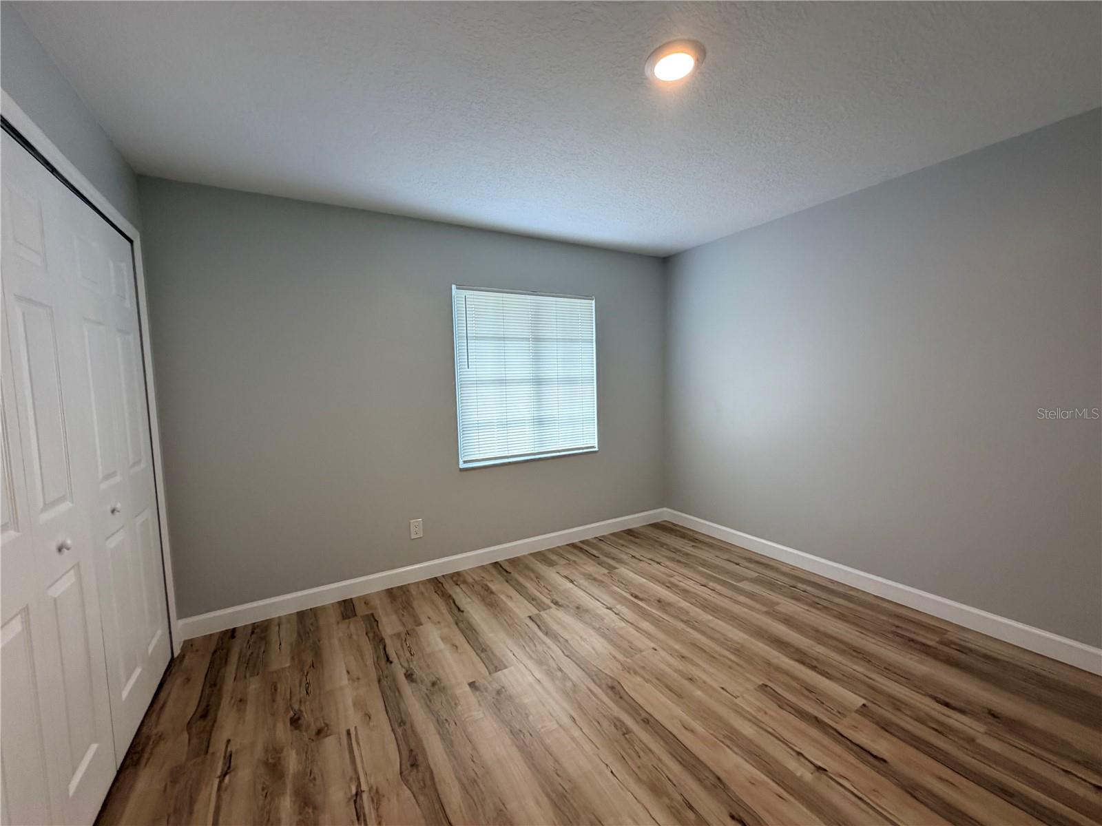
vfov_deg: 85.7
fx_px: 446
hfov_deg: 102.1
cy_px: 413
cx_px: 551
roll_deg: +1.3
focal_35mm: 14
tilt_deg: -5.2
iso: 250
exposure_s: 1/120
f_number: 2.2
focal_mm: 2.22
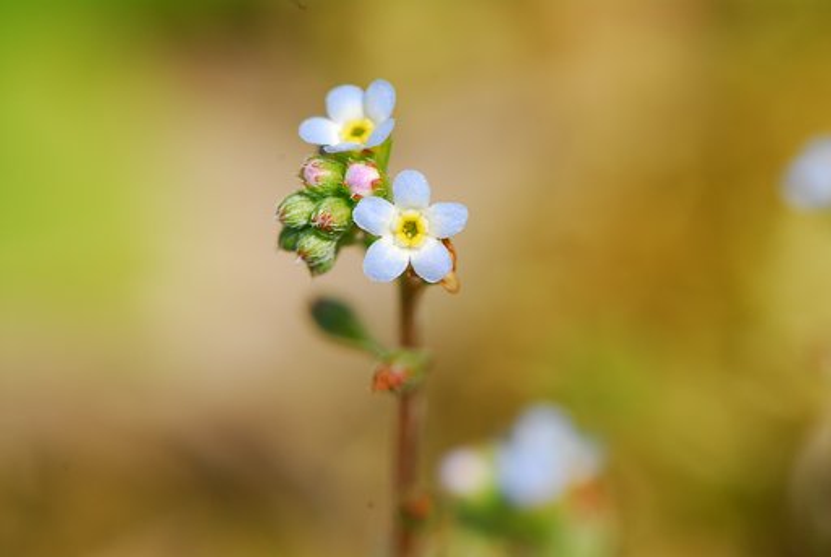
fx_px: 3641
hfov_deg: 13.0
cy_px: 278
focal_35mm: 158
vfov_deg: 8.7
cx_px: 416
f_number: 14
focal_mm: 105
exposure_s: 1/180
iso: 200
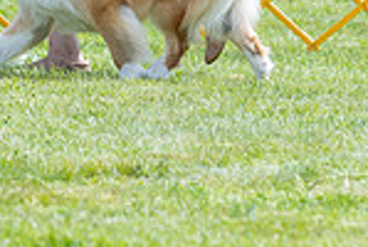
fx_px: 5285
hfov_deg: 4.0
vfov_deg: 2.7
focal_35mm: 516
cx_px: 141
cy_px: -221
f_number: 4.5
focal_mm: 133
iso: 400
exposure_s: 1/1600
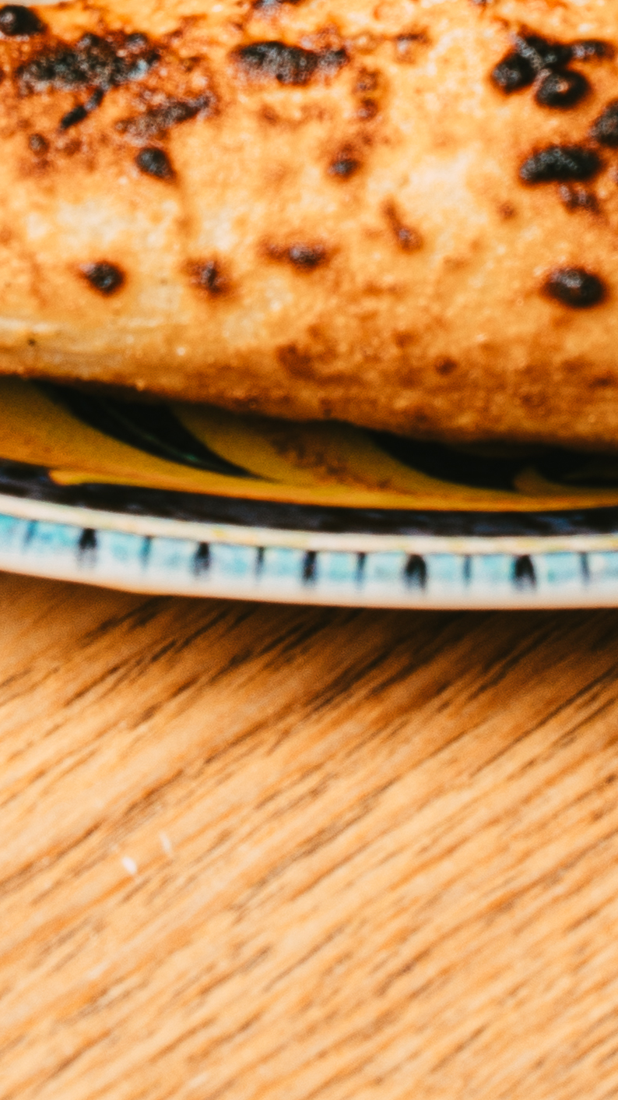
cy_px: -710
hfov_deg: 2.7
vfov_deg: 4.8
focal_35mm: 442
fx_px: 12880
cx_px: 469
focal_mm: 85
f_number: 10
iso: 125
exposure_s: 1/100
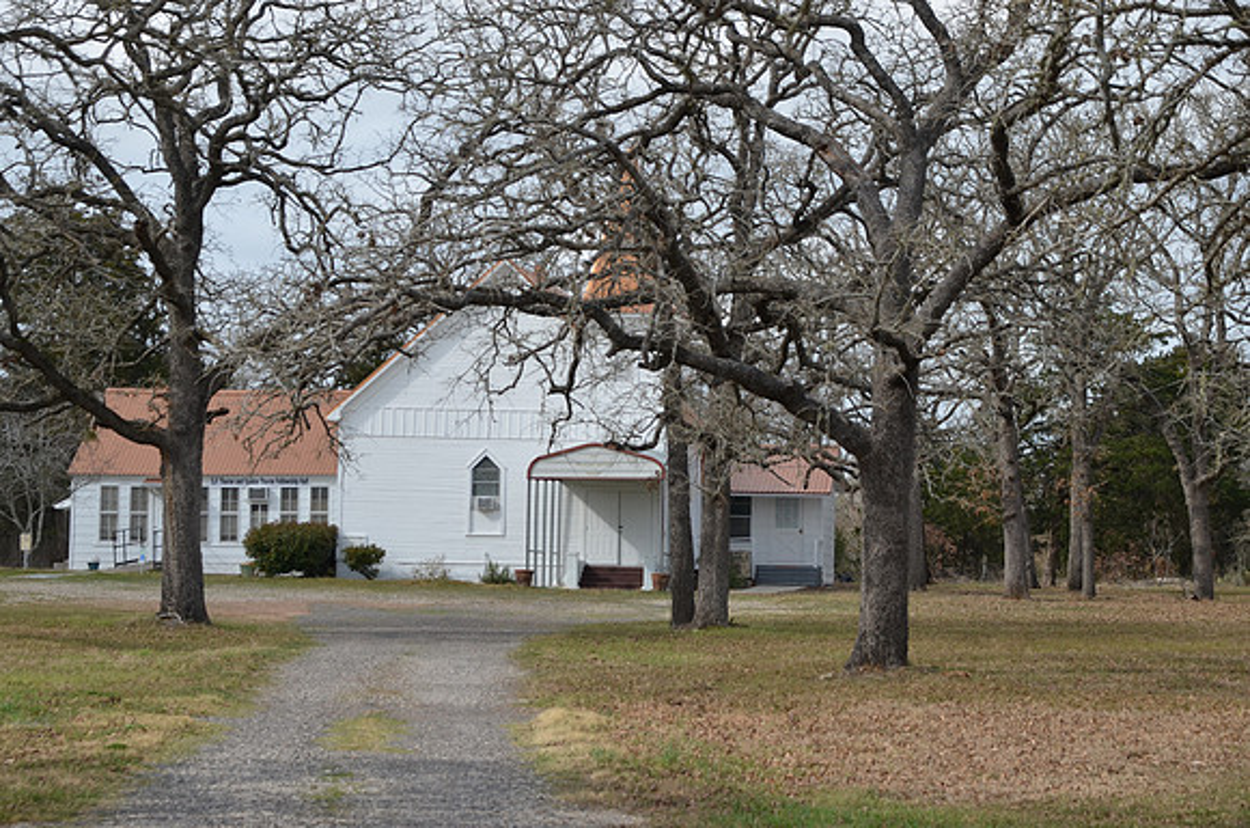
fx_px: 3638
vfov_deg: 13.0
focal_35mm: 105
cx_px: 625
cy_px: 414
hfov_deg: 19.5
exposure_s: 1/250
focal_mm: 70
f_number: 5.6
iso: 220
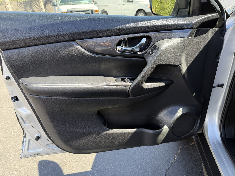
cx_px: 118
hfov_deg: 71.6
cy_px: 88
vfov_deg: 56.8
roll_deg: +4.8
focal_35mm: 24
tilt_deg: -26.2
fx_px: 163
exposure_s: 1/295
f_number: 1.78
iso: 100
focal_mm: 6.76
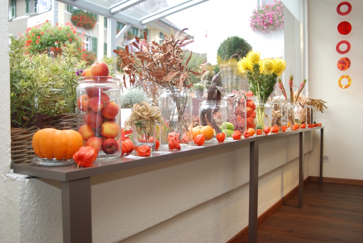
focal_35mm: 30
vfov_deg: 43.7
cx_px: 182
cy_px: 122
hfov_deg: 61.9
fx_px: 303
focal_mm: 20
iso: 200
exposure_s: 1/80
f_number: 4.5
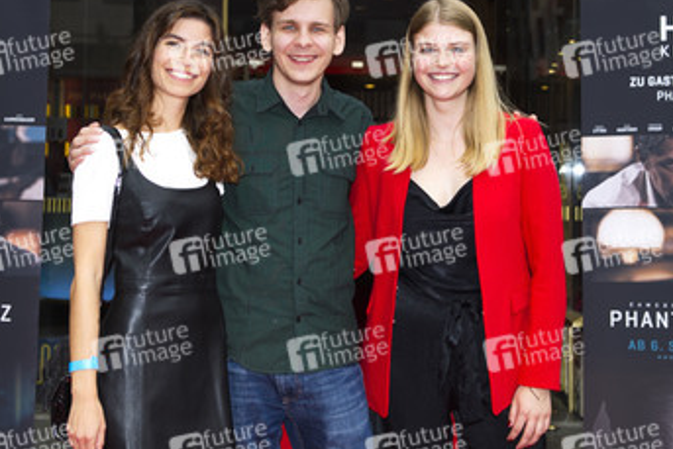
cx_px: 363
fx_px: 1178
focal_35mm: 63
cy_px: 202
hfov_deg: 31.9
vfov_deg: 21.6
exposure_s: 1/200
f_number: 5
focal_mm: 48
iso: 250
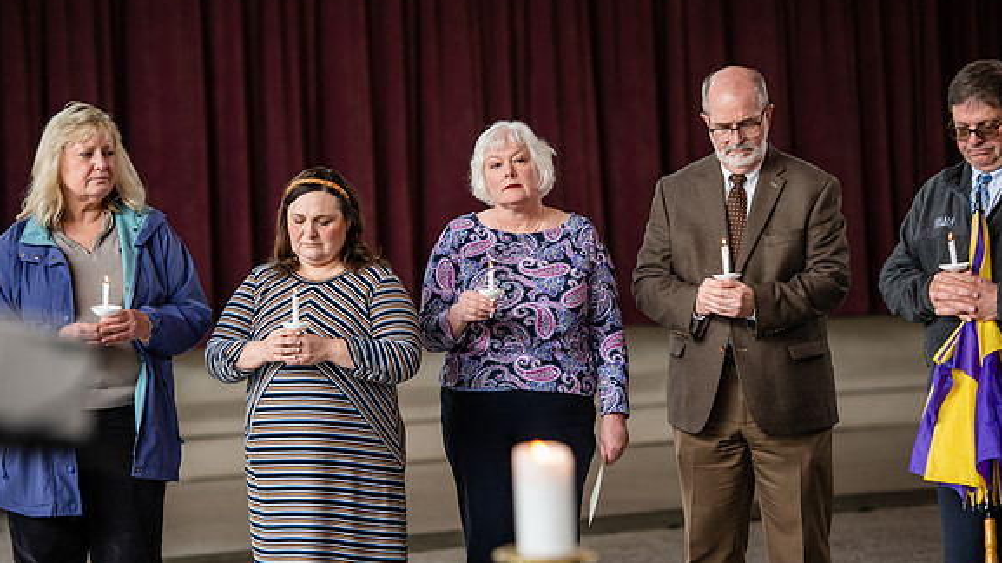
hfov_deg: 15.7
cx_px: 500
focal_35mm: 137
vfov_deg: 8.8
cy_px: 284
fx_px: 3638
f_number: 3.2
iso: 800
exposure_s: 1/250
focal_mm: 130
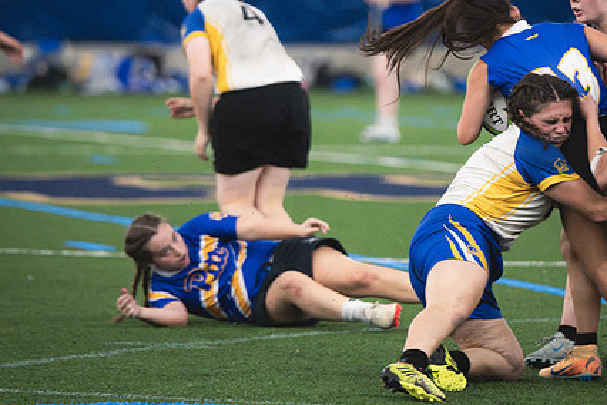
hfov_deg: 5.1
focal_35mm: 408
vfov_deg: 3.4
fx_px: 6879
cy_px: 137
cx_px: 370
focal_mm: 200
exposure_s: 1/640
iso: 12800
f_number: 2.8
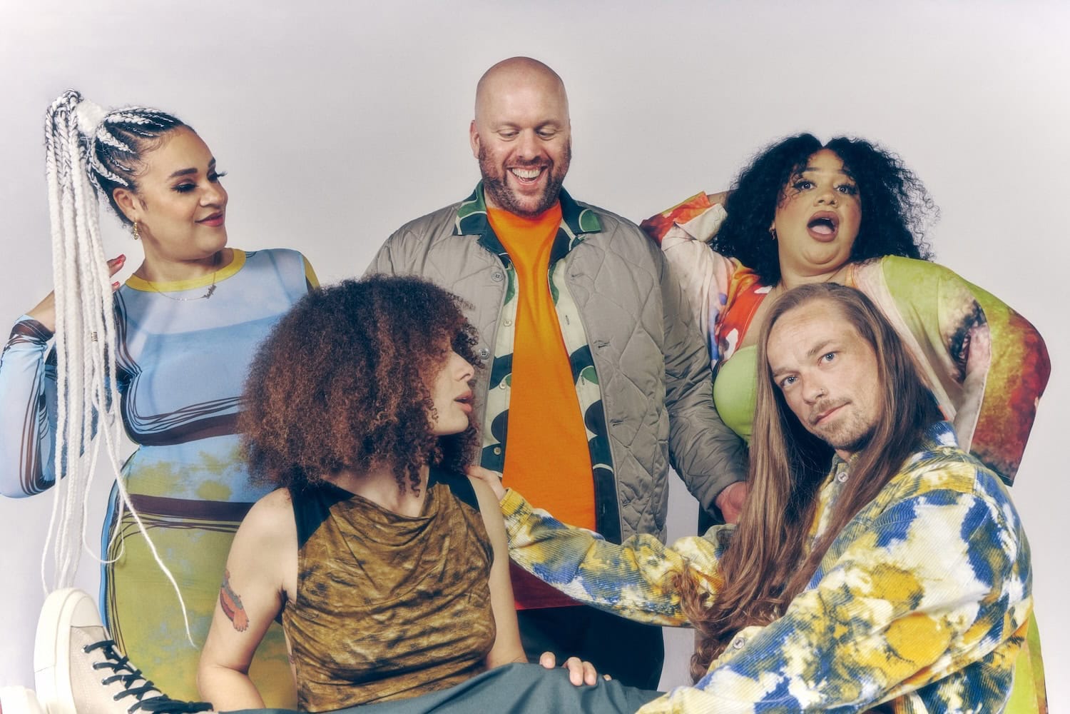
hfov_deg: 54.4
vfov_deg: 37.9
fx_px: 1040
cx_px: 535
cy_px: 357
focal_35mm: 35
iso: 500
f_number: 11
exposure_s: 1/200
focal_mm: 35
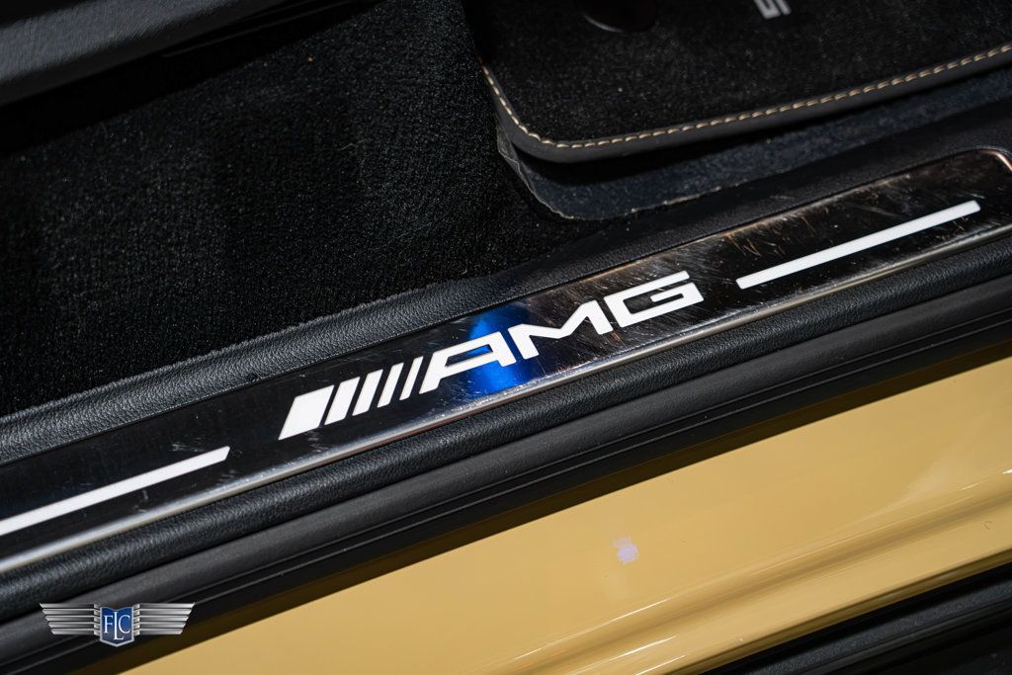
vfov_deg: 14.1
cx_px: 506
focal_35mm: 97
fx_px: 2727
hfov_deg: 21.0
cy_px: 338
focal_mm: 97
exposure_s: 1/100
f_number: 4
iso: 1600
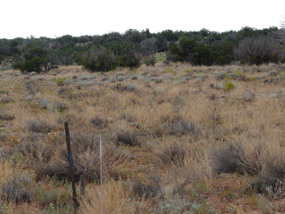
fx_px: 897
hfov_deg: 18.0
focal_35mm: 109
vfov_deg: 13.6
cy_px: 107
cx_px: 142
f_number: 5
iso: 100
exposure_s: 1/250
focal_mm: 18
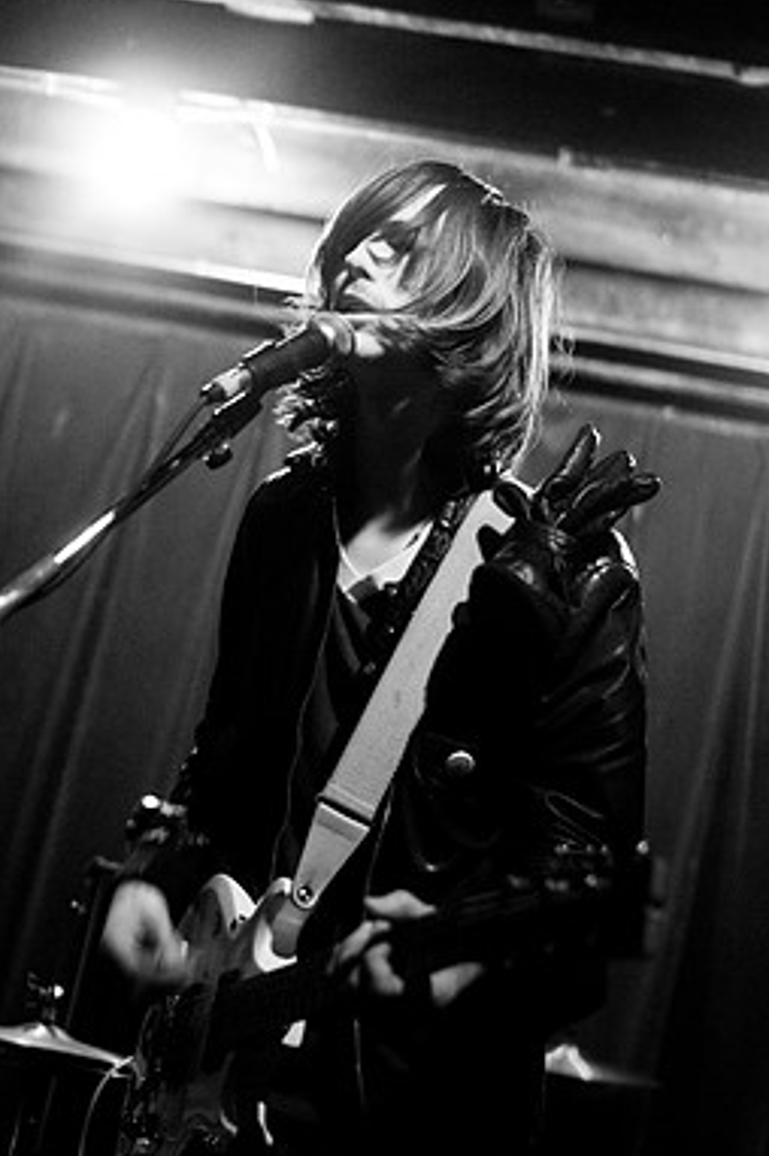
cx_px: 353
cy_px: 539
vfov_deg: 37.5
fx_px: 1701
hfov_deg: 25.5
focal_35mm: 53
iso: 1000
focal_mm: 30
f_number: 1.6
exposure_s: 1/80
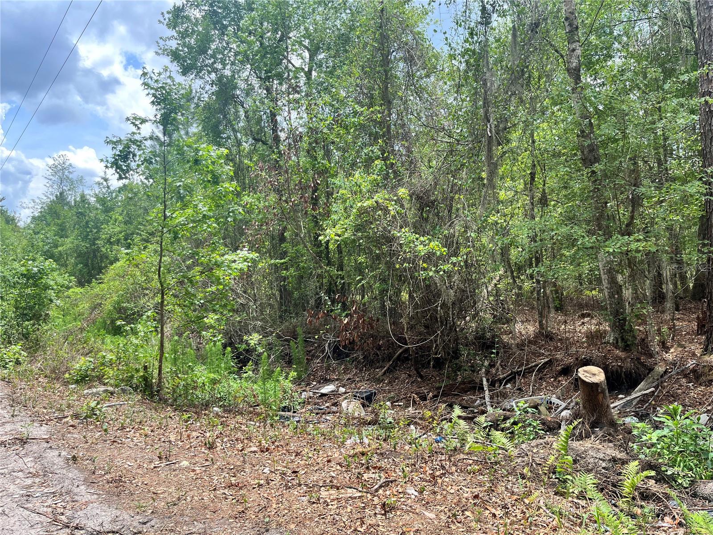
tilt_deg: +0.6
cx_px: 356
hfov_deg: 67.3
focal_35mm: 26
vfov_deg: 53.1
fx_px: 536
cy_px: 268
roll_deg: +3.3
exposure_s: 1/821
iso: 50
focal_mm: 5.1
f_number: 1.6
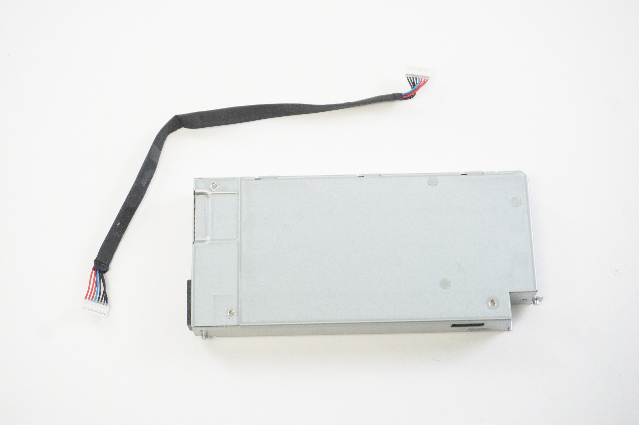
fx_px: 1144
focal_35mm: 64
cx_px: 320
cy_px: 212
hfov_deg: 31.2
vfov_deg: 21.0
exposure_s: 1/100
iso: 3200
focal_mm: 43
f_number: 5.6
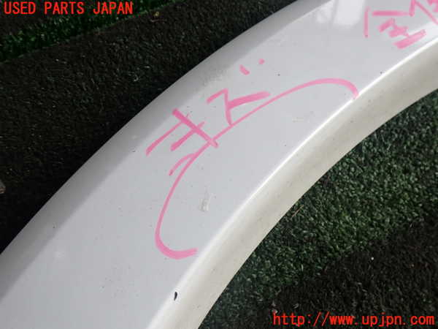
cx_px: 219
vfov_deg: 46.8
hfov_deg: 60.0
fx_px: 380
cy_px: 164
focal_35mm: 30
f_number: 3.2
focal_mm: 5.4
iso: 100
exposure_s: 1/200
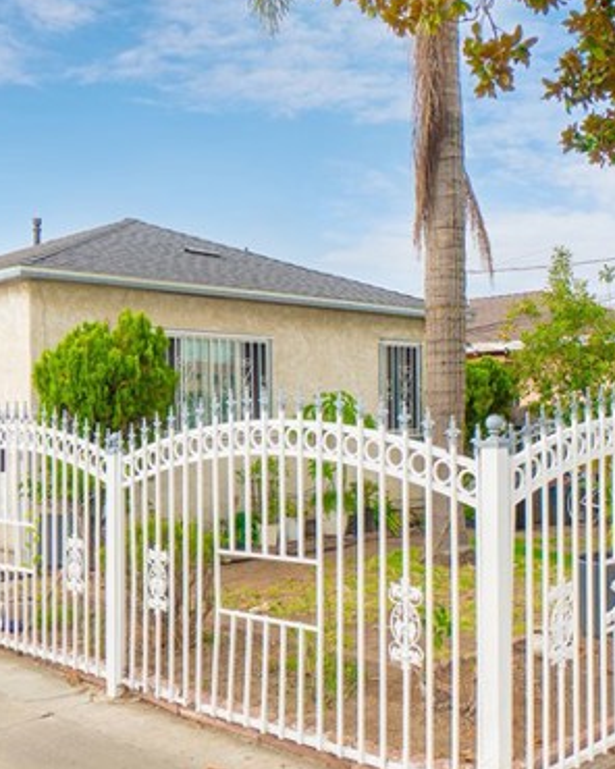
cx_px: 341
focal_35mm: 39
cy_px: 416
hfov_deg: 38.2
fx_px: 887
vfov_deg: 46.8
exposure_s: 1/125
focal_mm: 10
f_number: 6.3
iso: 100
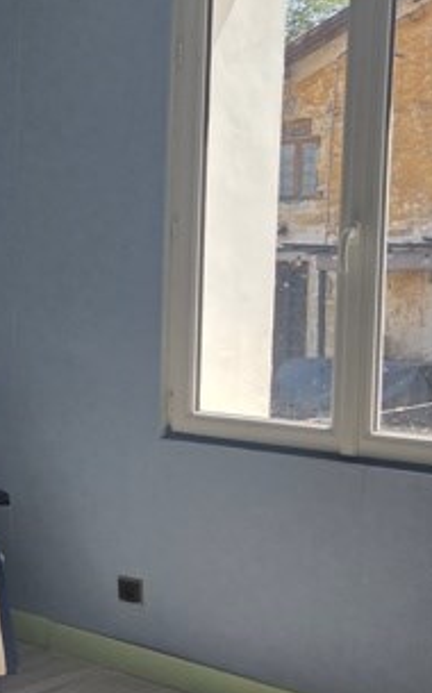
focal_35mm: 64
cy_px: 375
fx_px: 1208
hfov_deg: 17.8
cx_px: -248
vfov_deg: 32.0
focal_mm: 5.4
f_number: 1.8
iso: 80
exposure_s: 1/1814
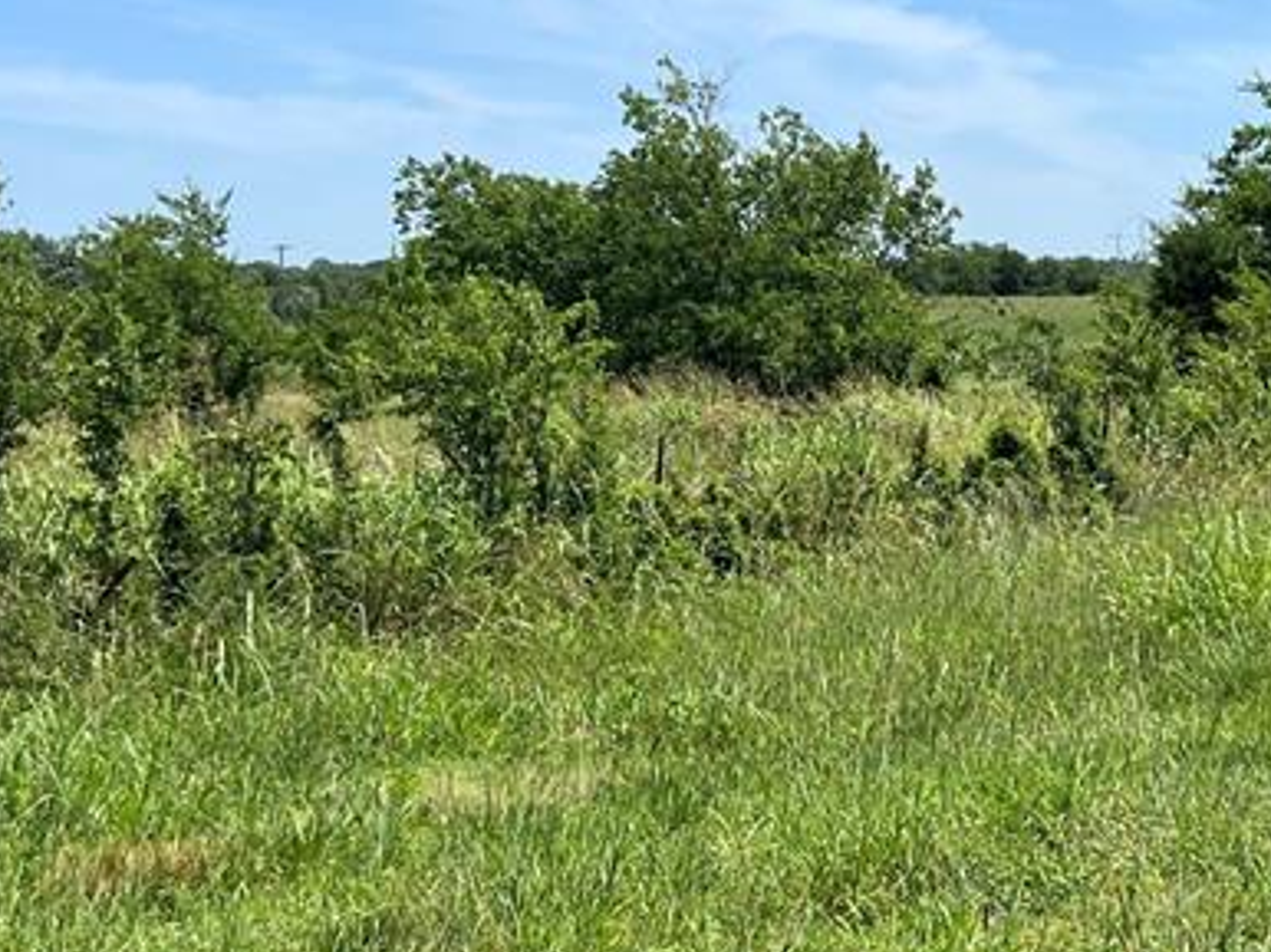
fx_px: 2532
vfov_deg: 21.2
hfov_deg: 27.6
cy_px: 313
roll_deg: +0.6
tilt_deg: -1.5
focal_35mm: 69
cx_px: 1017
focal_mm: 5.7
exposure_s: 1/4630
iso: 50
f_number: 1.5
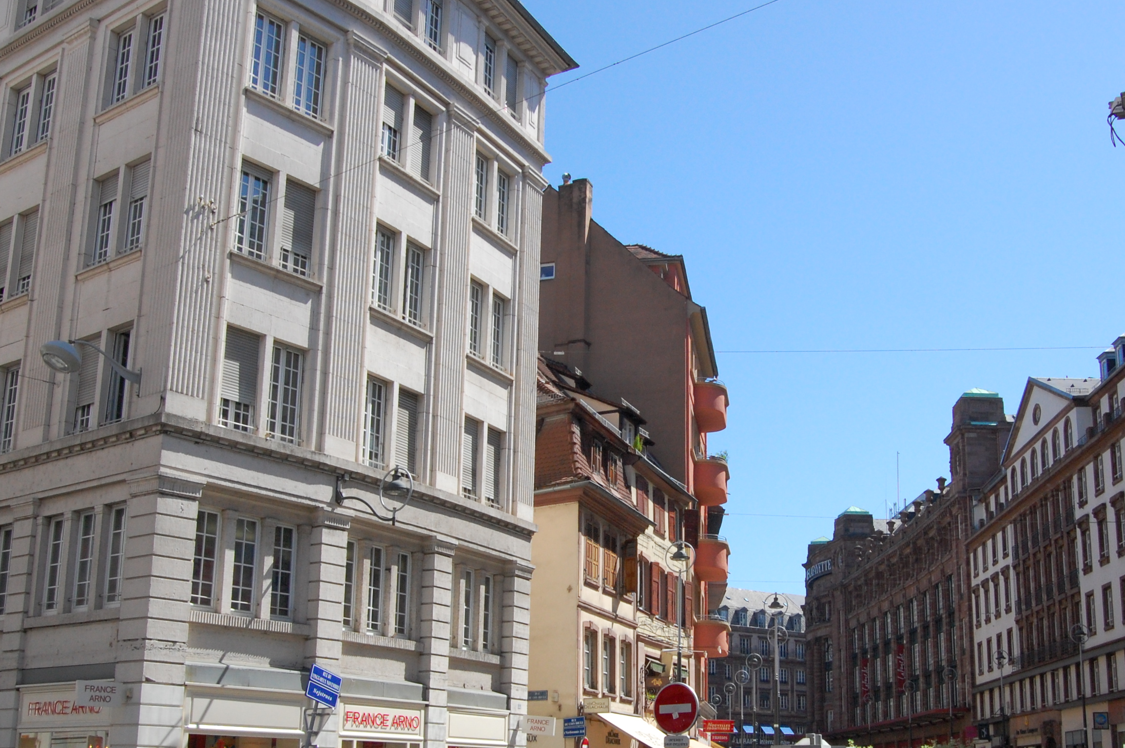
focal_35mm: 43
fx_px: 1343
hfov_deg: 45.4
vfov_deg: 31.0
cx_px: 636
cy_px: 463
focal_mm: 22
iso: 800
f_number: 16
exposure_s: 1/320
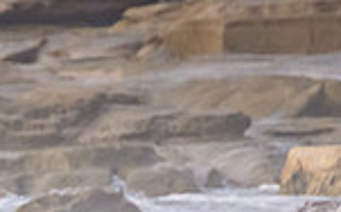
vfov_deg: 0.6
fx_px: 21769
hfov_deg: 0.9
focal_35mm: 2345
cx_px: -276
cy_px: 320
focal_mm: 400
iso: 800
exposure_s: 1/2500
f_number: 5.6
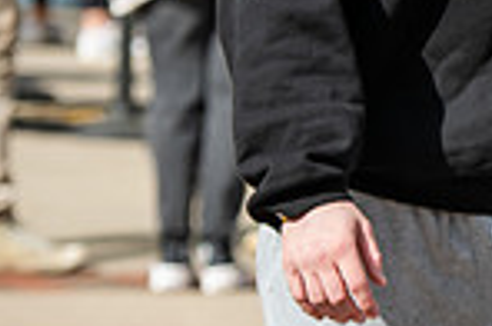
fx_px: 6219
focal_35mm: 456
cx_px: 881
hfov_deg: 4.5
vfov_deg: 3.0
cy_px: -178
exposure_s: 1/800
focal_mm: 116
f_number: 4.5
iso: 160
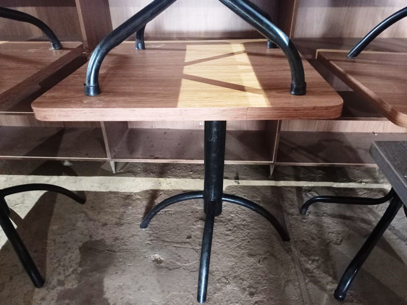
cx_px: 204
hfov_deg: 63.5
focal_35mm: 28
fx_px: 329
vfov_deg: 49.7
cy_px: 152
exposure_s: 1/13.3
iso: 1707
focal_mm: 4.7
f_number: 1.79
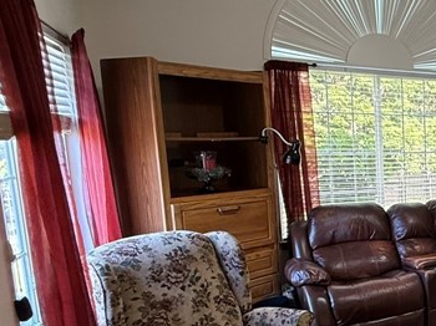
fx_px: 516
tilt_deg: -8.3
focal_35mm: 41
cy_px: 207
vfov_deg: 34.9
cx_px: 566
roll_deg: -1.2
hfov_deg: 33.5
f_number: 2.2
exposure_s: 1/60
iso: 250
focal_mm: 2.22
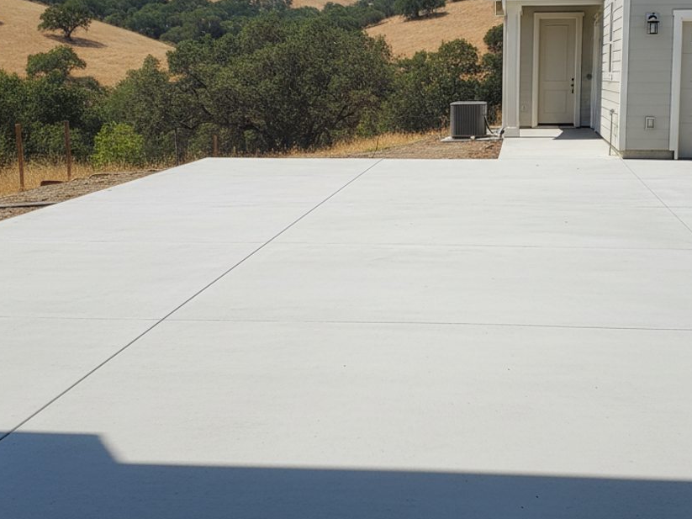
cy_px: 217
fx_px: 700
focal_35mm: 35
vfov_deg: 40.6
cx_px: 441
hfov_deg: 52.0
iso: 1464
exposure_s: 1/854
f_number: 1.68
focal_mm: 6.8
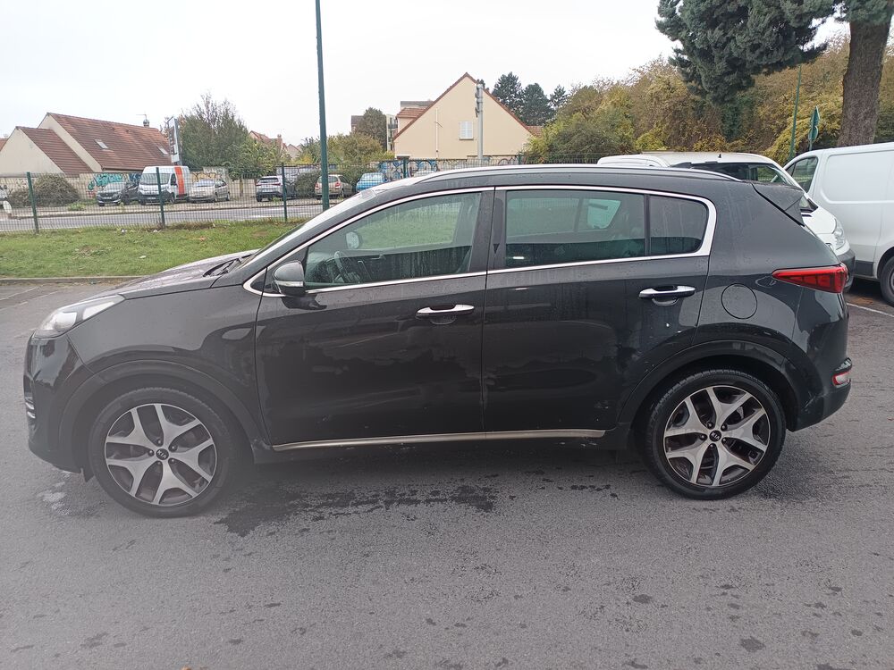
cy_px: 335
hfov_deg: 71.6
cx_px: 447
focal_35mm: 24
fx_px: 620
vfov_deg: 56.8
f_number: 1.7
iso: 83
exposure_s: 1/50
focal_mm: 5.31
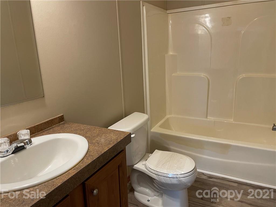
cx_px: 138
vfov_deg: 53.1
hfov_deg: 67.3
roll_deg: +2.5
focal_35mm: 26
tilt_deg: -13.5
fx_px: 207
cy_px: 104
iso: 125
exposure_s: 1/60
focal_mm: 4.2
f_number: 1.6
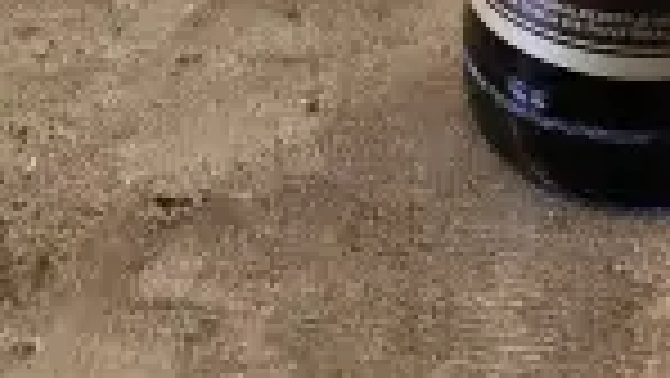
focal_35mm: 70
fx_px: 1244
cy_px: -495
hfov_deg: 29.0
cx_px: 598
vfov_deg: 13.4
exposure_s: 1/25
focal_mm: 5.23
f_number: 1.8
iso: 1000
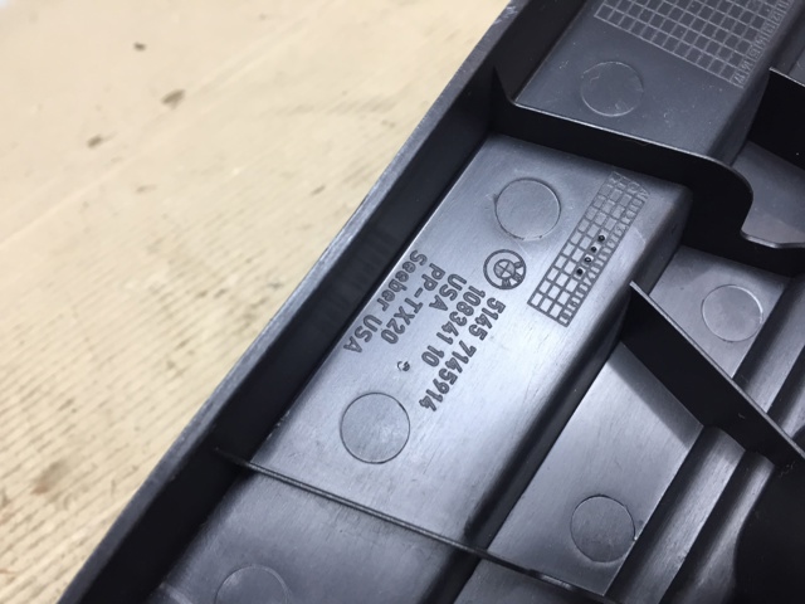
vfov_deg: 48.2
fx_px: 674
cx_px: 402
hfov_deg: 61.7
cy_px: 302
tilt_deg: -47.0
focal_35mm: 29
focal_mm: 4.15
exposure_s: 1/33
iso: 100
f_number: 2.2
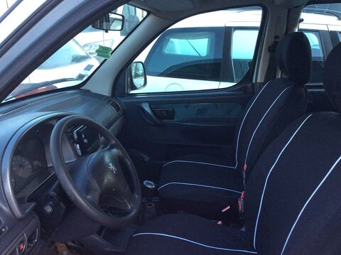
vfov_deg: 44.1
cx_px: 170
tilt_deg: -17.4
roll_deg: +0.0
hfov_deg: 56.9
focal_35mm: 32
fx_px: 315
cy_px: 128
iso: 32
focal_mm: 3.3
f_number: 2.4
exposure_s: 1/50
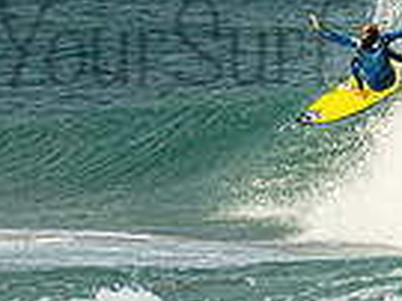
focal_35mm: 1239
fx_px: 14376
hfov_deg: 1.6
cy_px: 16
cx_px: 304
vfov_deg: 1.2
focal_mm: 200
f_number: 5.6
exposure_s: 1/500
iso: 200
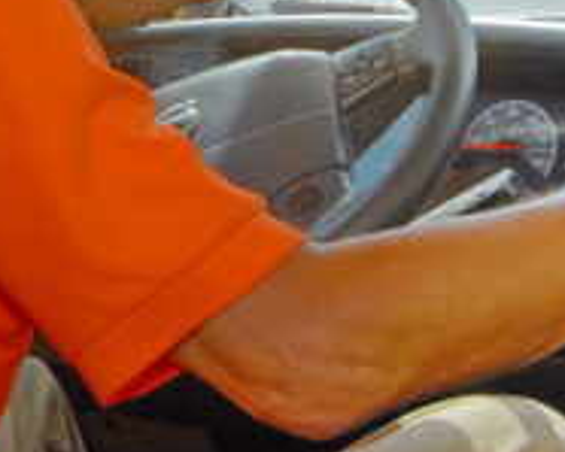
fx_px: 2426
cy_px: 82
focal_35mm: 145
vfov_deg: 10.6
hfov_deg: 13.2
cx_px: 155
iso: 100
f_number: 6.3
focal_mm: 24
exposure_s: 1/160
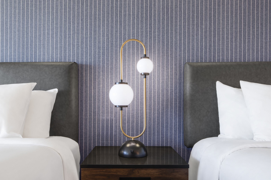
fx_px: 196
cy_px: 88
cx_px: 132
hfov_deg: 69.4
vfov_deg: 49.5
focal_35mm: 26
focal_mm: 24
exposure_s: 5
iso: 500
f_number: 16
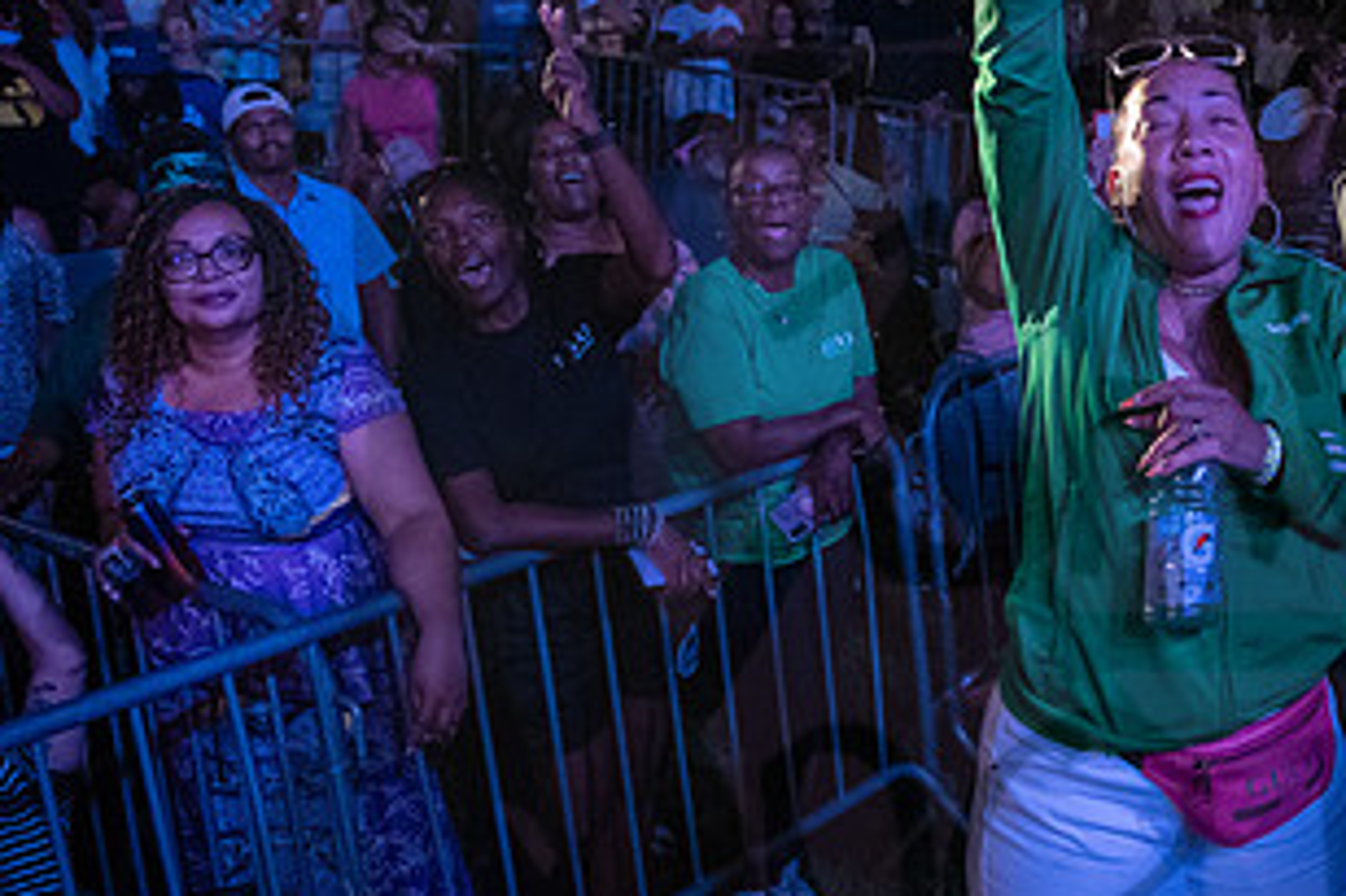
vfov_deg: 27.4
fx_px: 1831
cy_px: 365
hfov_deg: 37.5
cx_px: 1237
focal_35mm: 49
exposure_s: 1/250
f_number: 3.5
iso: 10000
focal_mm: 26
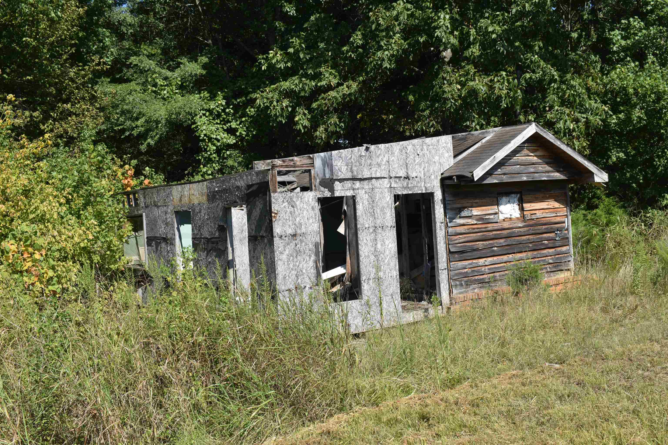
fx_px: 696
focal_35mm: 38
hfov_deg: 51.3
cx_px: 334
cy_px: 222
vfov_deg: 35.5
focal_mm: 25
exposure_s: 1/250
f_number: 8
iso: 100
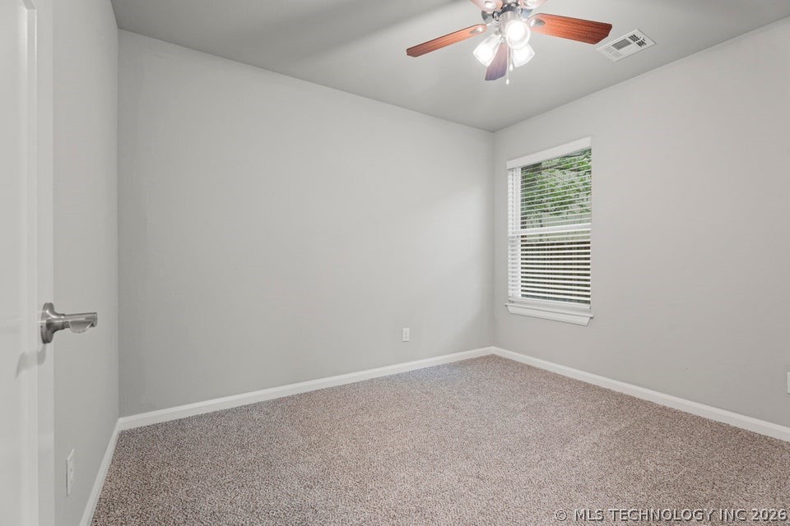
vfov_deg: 73.7
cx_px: 395
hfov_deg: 96.7
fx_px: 351
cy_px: 263
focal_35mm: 16
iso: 200
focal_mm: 16
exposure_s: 1/1.67
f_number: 9
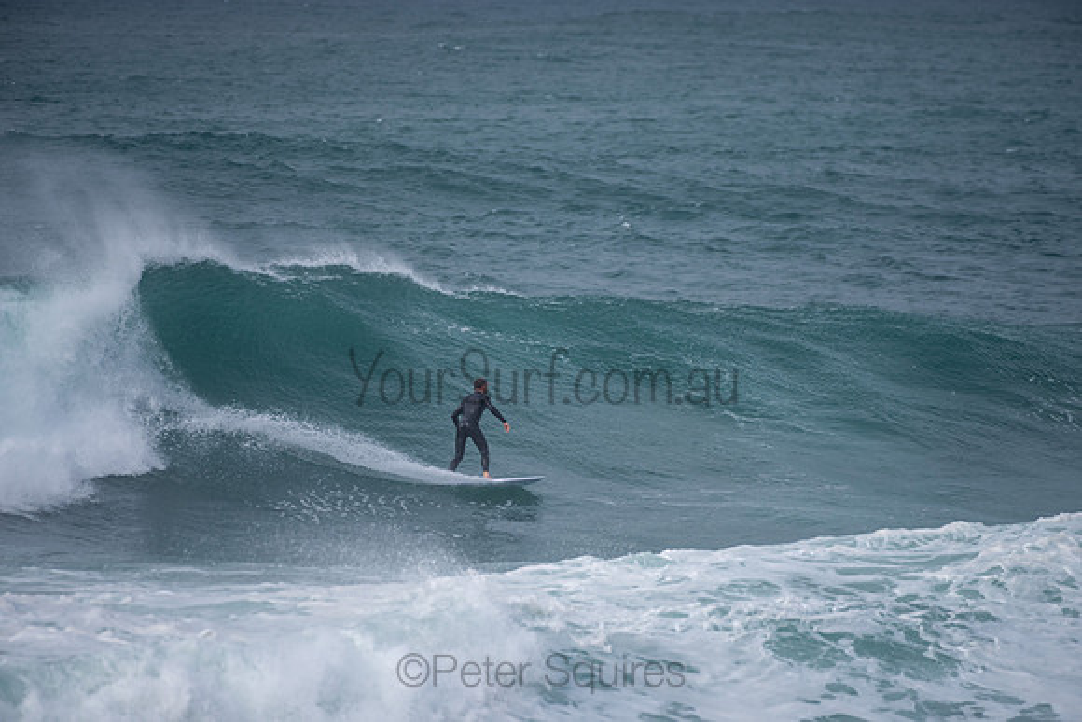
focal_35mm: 539
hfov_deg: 3.8
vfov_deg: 2.6
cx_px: 541
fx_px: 16190
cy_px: 361
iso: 100
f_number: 5.6
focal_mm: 500
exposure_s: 1/1000
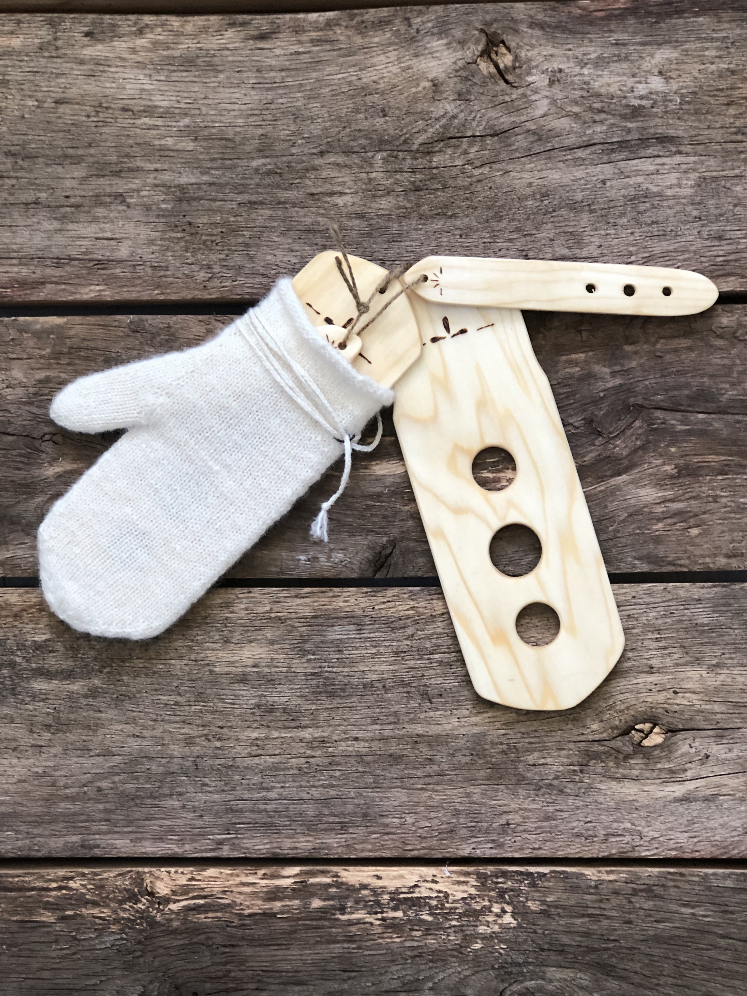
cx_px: 374
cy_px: 498
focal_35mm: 57
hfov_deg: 25.7
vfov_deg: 33.8
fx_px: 1640
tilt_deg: -87.9
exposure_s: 1/30
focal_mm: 6.6
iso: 100
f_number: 2.8
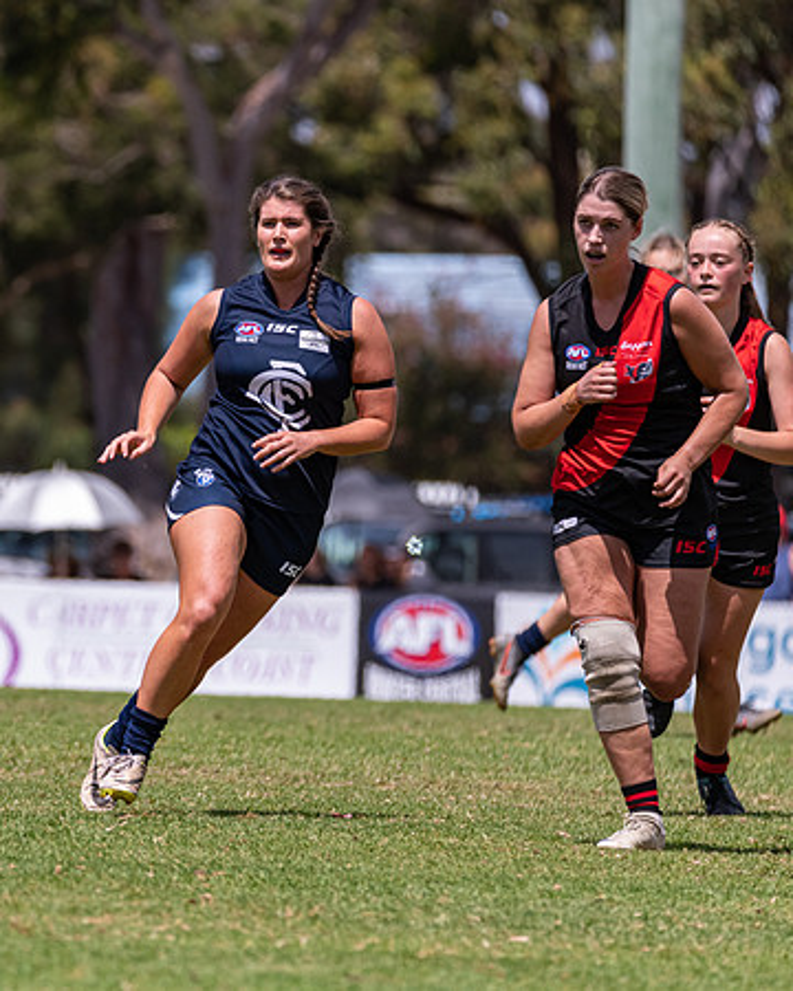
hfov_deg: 3.1
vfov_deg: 3.8
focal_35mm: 507
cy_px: 496
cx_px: 50
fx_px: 14868
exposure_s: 1/4000
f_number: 6.3
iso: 800
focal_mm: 360
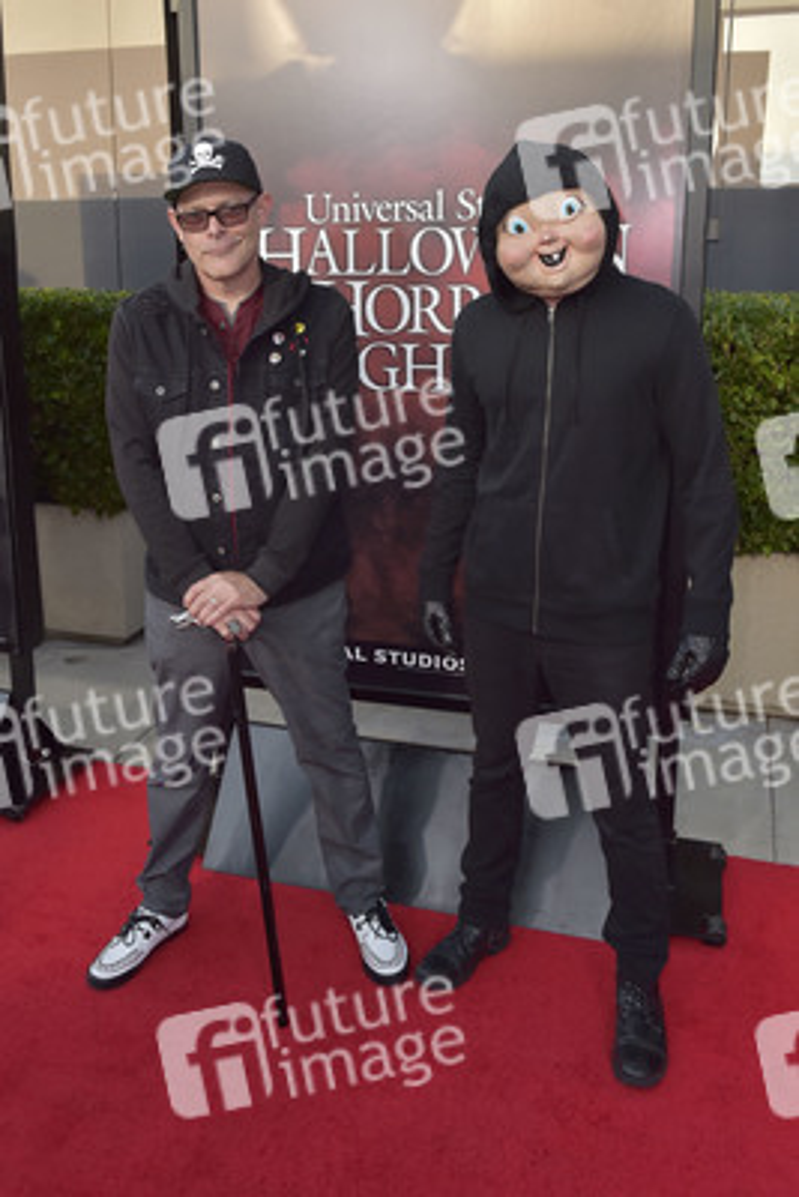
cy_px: 598
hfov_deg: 45.0
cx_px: 400
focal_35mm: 29
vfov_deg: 63.6
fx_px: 965
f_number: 6.3
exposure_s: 1/320
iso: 500
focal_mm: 29
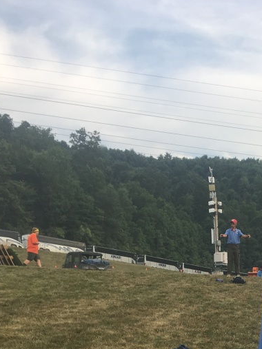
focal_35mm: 61
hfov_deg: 23.0
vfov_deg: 29.3
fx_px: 616
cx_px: 268
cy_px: 363
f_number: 2.2
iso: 25
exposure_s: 1/292
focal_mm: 4.15
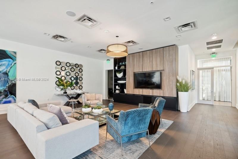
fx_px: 106
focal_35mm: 16
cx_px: 119
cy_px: 80
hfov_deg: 96.7
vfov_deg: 73.7
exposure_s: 1/5
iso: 200
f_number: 9
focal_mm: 16
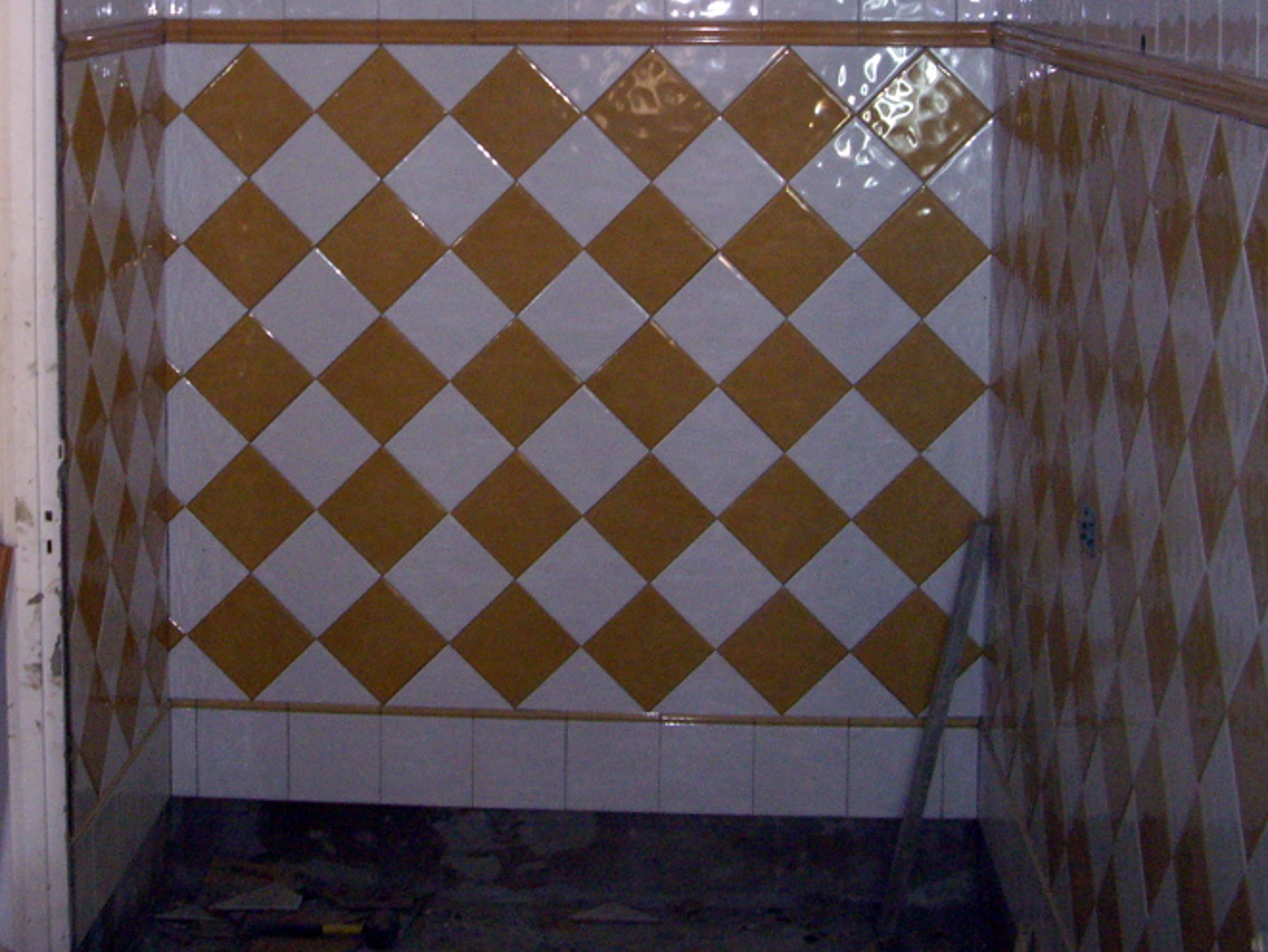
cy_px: 92
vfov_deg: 20.9
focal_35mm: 69
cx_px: 432
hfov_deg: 28.0
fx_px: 2528
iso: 400
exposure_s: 1/40
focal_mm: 7.9
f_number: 2.8
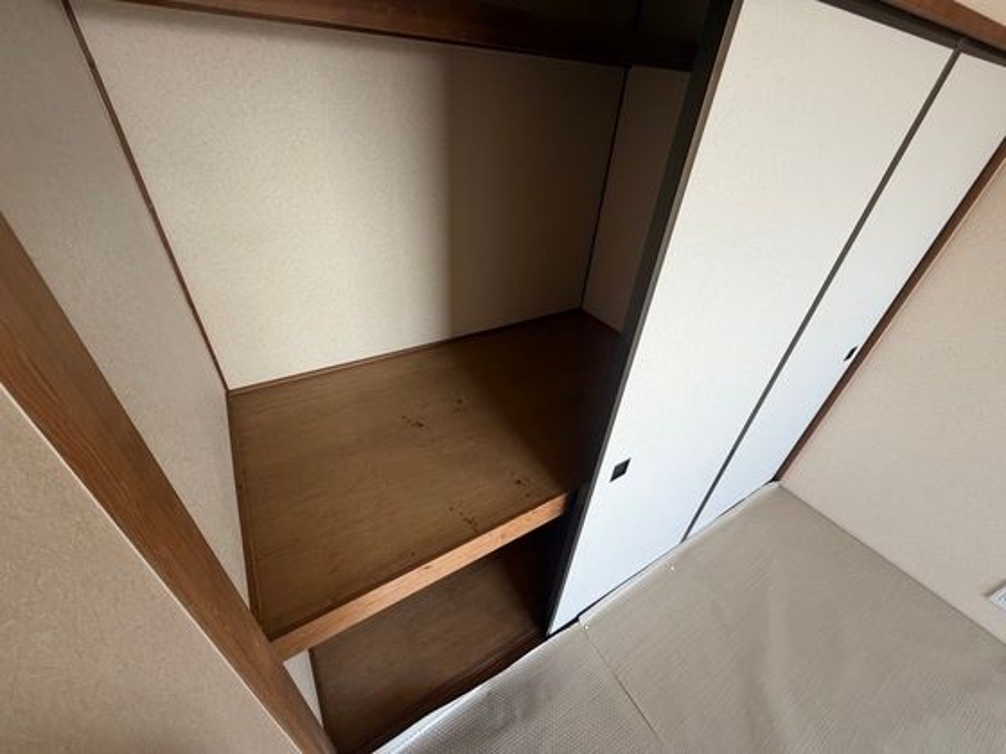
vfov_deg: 85.7
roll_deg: -4.5
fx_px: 407
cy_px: 377
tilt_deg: -35.1
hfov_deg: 102.1
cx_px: 503
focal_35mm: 14
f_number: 2.2
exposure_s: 1/121
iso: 160
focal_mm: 2.22
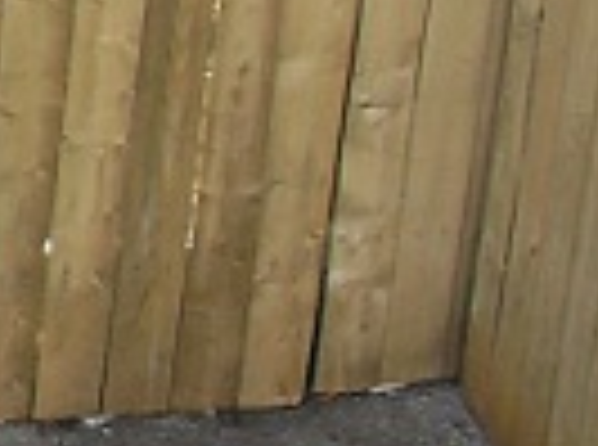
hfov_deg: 7.6
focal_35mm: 253
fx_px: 4359
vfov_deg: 5.8
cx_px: -531
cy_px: 313
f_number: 2.8
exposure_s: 1/125
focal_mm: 6.3
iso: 80
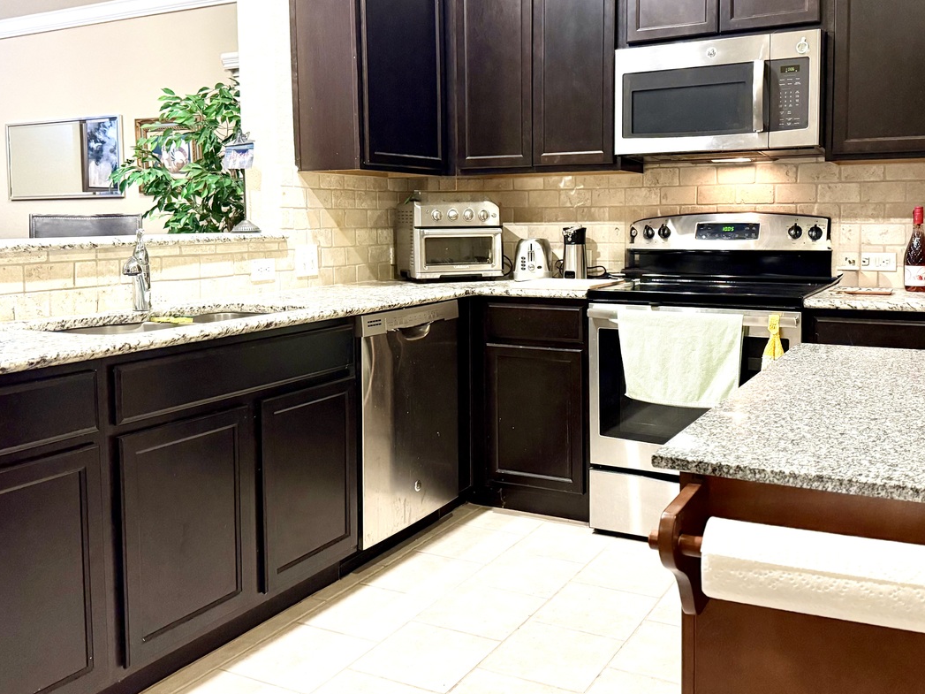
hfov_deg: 55.2
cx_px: 515
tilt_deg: -1.0
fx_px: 882
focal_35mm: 33
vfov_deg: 42.6
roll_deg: +0.3
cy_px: 265
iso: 800
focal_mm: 6.76
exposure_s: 1/60
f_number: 1.78
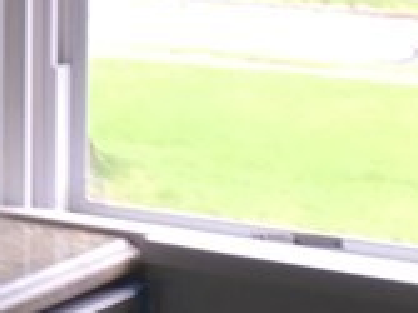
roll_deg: -0.2
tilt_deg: -4.0
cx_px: -150
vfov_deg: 8.3
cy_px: 18
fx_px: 2148
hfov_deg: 10.8
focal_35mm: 178
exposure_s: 1/60
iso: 32
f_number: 2.2
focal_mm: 4.15
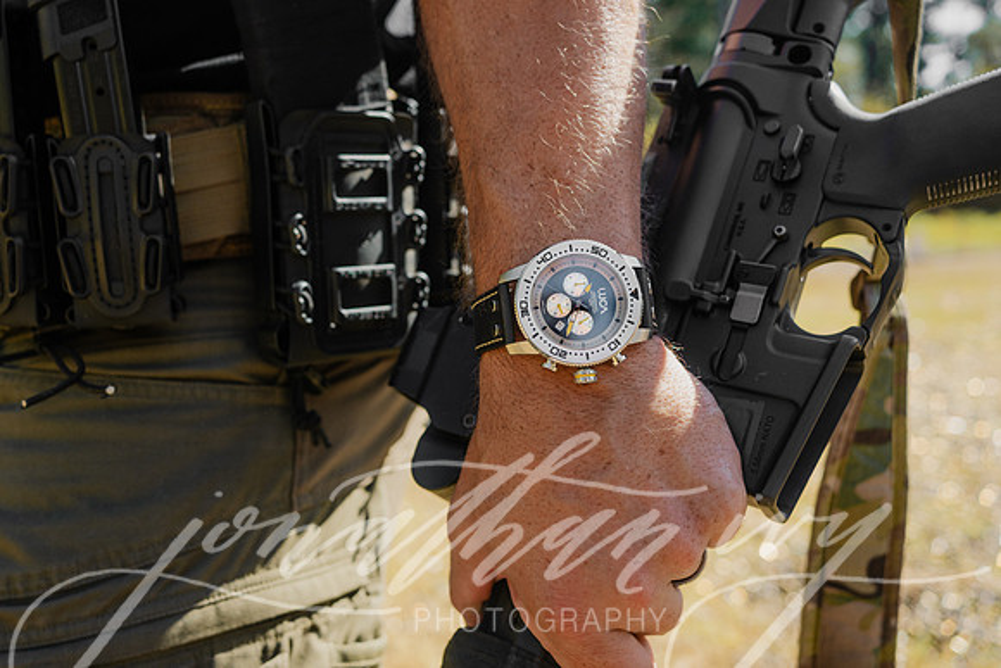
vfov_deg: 39.0
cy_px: 338
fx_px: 943
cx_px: 457
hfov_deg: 55.9
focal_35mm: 34
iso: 125
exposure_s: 1/640
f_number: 4
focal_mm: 26
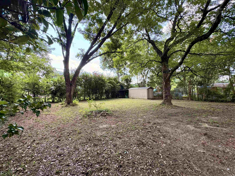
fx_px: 95
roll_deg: -0.4
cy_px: 88
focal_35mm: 14
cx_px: 118
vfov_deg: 85.7
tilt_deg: +4.1
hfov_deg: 102.1
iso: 80
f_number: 2.2
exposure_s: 1/127
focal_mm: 2.22
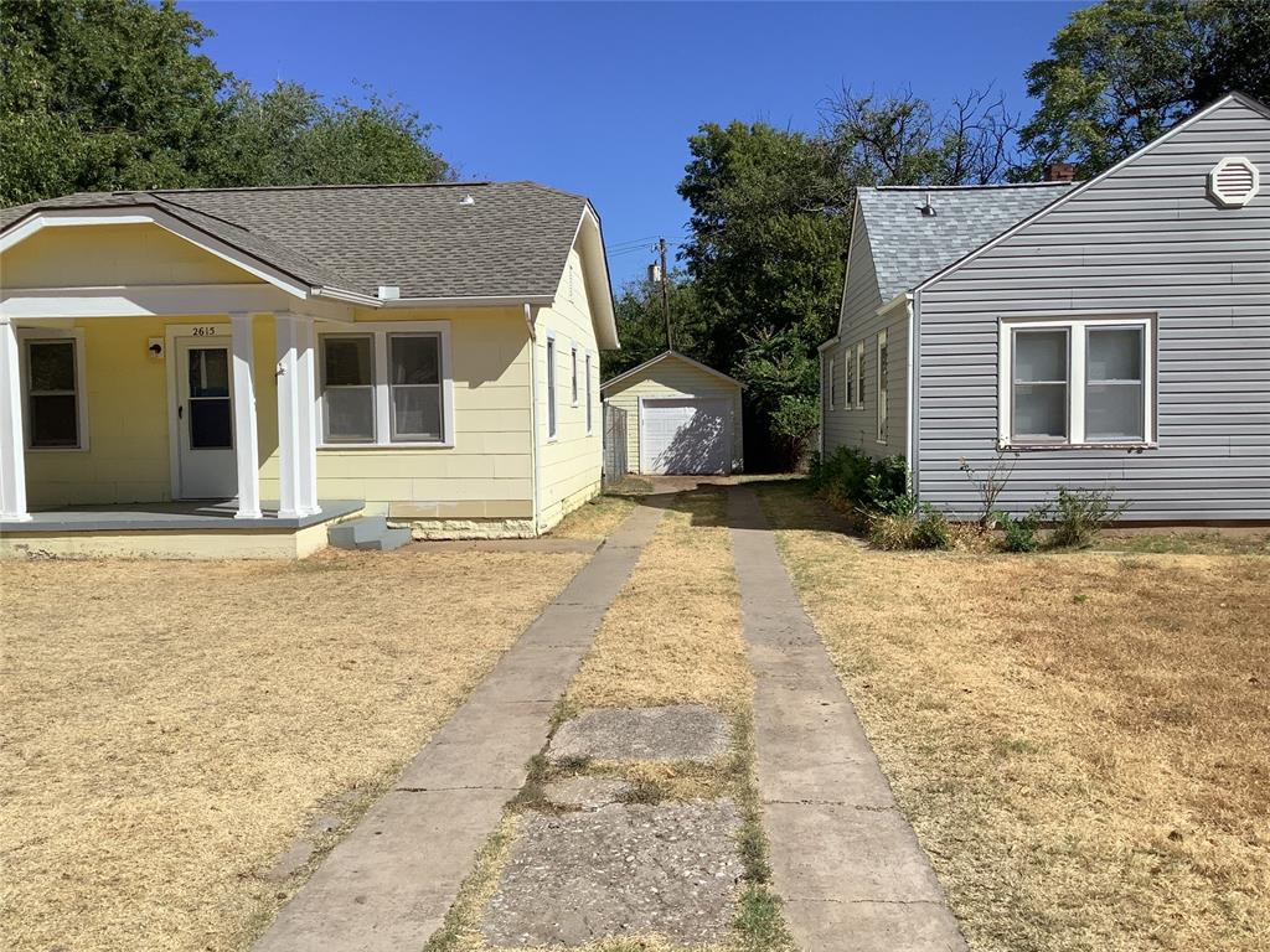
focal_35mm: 31
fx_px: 1137
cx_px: 635
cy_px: 476
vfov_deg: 45.4
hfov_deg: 58.4
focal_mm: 3.3
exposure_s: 1/2398
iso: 25
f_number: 2.4
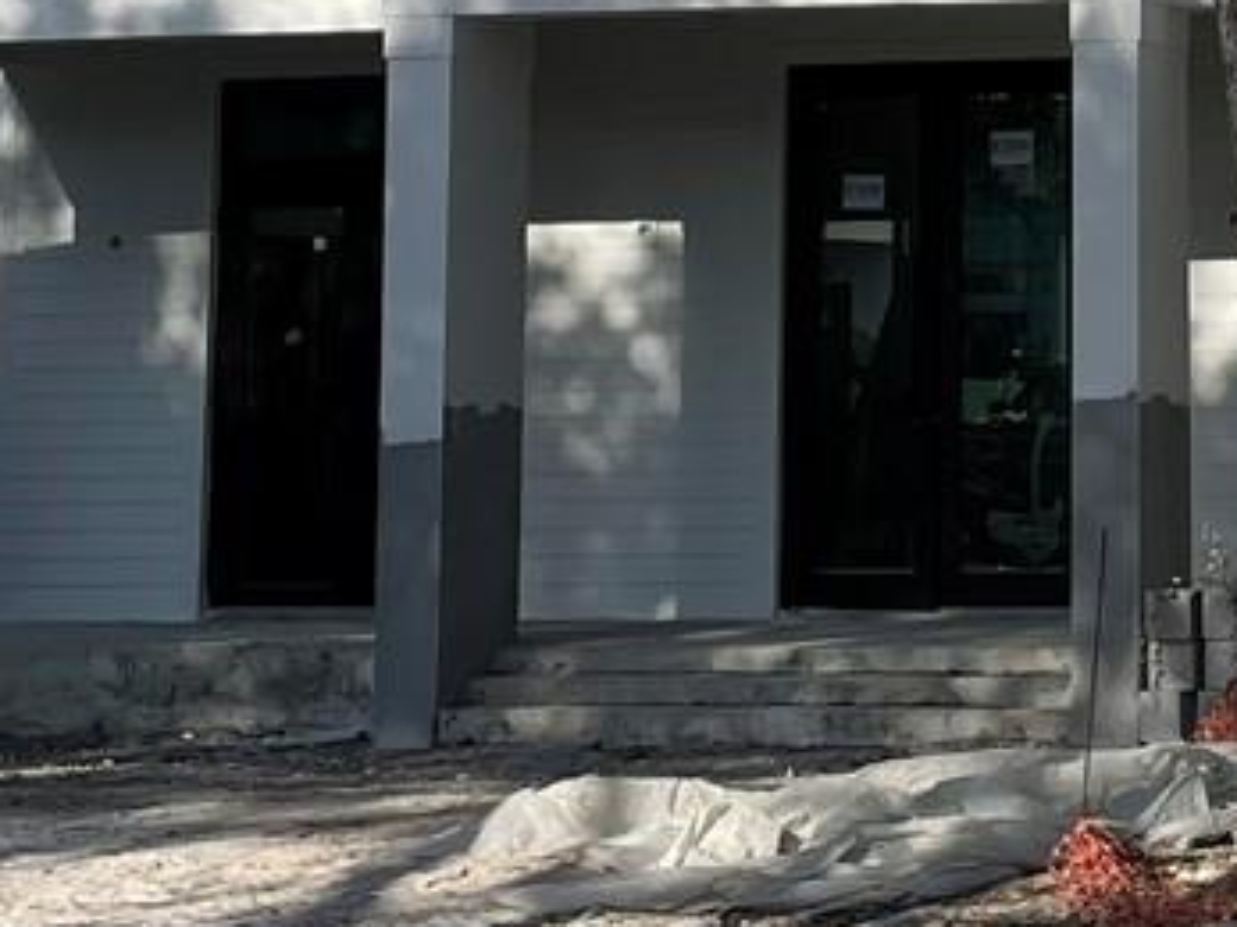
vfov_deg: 12.1
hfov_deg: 16.0
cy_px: -164
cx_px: 1340
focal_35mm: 120
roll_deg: +0.9
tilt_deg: +7.6
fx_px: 4287
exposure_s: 1/3300
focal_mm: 4.2
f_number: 1.6
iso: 32
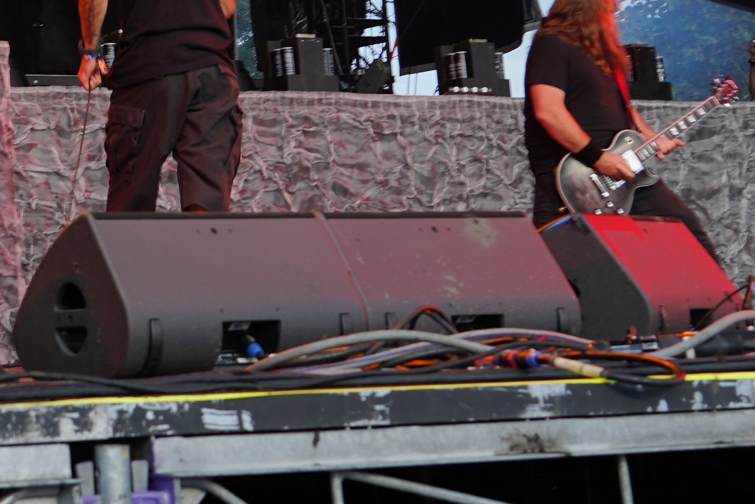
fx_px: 2181
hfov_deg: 18.6
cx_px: -162
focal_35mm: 104
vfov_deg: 12.7
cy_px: -181
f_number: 5
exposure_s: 1/50
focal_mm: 30
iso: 100
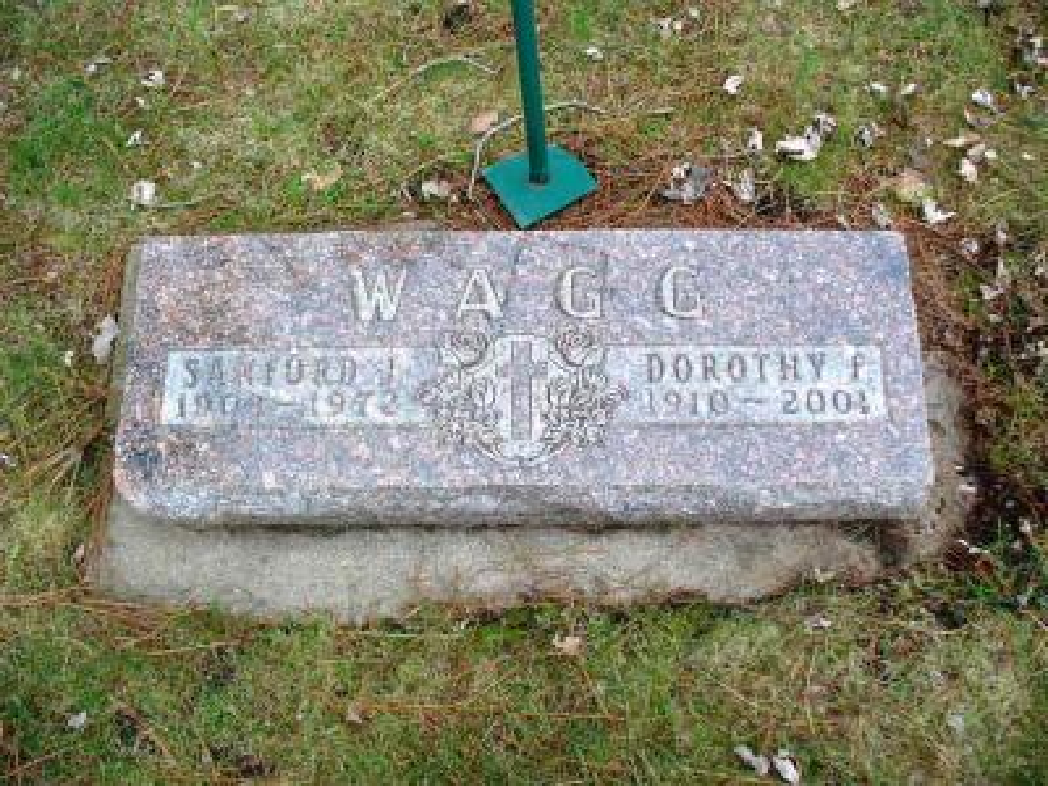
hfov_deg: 50.1
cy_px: 393
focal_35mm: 37
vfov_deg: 38.7
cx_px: 524
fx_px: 1120
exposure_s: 1/400
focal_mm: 6.1
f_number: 2.8
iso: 80
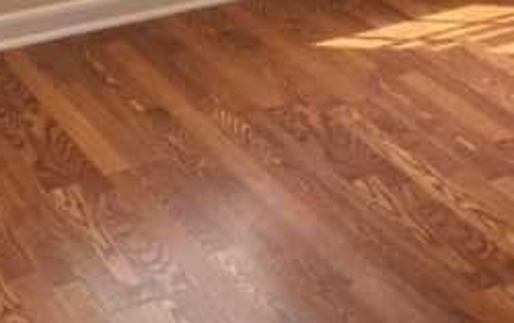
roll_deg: -0.2
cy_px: -103
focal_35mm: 104
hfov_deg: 17.8
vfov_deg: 12.2
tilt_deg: -16.7
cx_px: 777
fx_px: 1459
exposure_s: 1/154
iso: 64
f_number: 1.78
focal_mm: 6.76
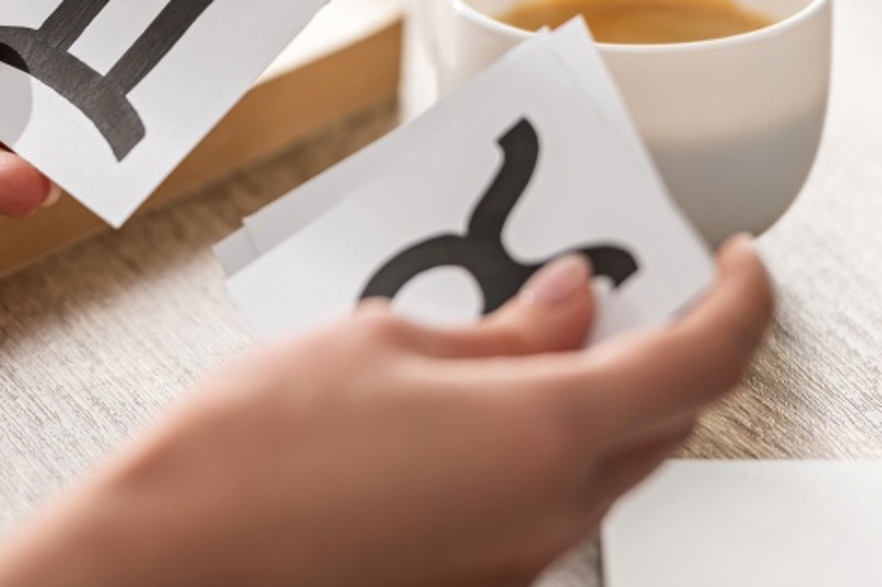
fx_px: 10800
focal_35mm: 441
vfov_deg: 3.1
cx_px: 144
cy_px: 117
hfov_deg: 4.7
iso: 125
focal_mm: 200
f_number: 2.8
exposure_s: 1/200
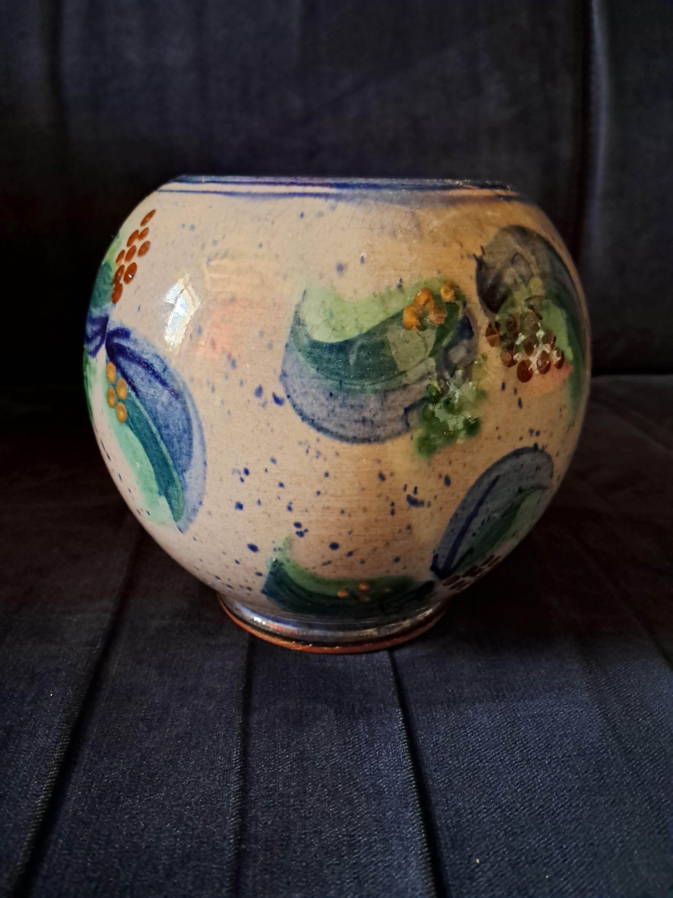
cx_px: 336
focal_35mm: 27
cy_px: 449
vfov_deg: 65.3
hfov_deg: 51.4
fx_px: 700
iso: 1250
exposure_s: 1/20
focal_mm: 4
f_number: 1.8
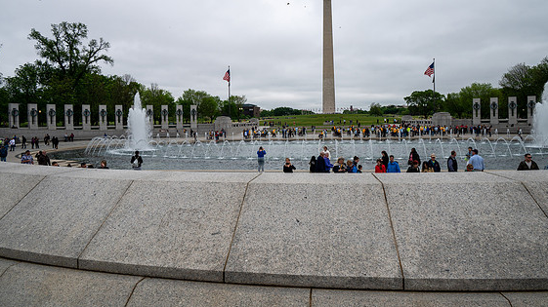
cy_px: 126
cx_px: 280
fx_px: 378
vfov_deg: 44.1
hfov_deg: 71.9
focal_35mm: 26
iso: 250
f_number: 8
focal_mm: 24
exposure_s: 1/640
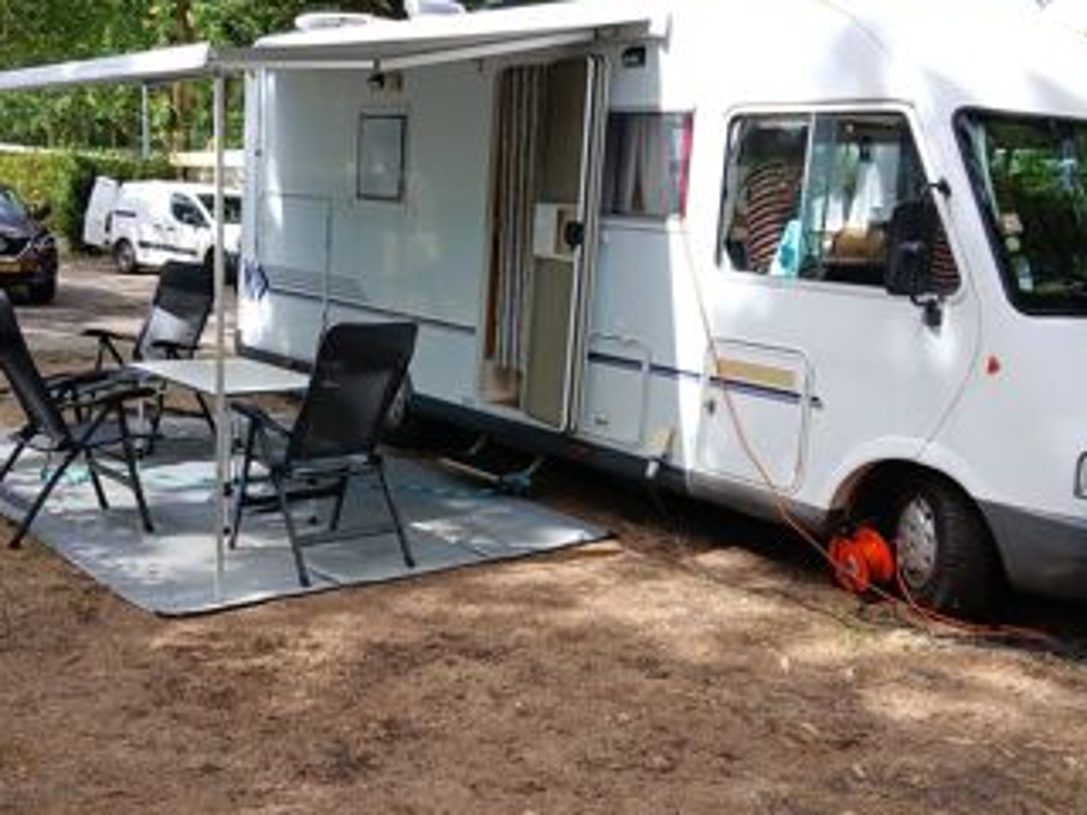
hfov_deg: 47.8
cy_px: 367
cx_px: 476
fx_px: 1225
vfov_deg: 36.8
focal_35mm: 39
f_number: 1.8
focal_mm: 3.98
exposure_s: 1/198
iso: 20
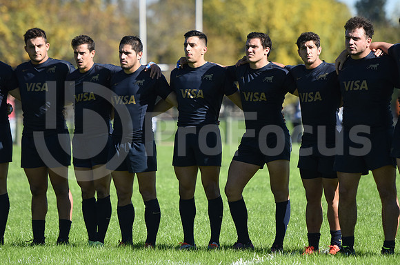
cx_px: 200
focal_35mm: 175
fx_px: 1940
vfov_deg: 7.8
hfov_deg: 11.8
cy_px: 132
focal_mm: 175
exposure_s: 1/4000
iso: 320
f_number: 2.8
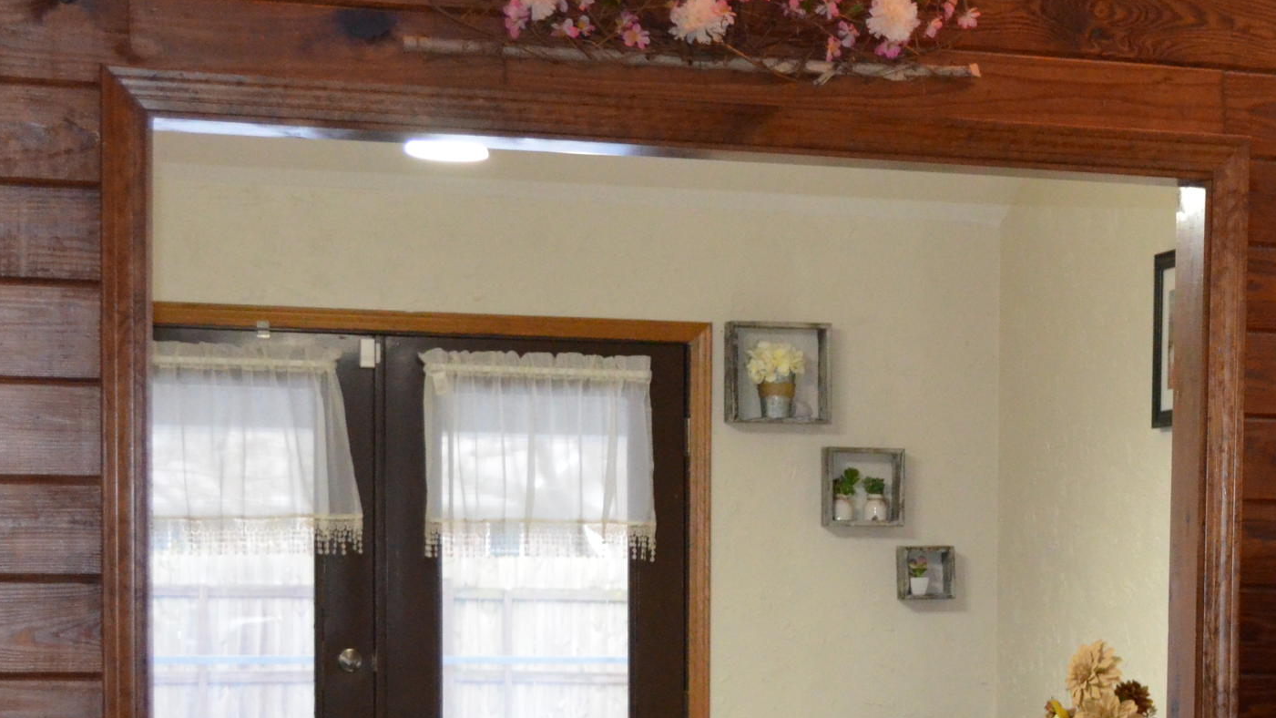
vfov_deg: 12.7
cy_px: 720
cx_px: 1332
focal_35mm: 94
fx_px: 3180
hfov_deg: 21.7
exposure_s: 1/60
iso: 3200
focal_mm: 28
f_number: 4.5
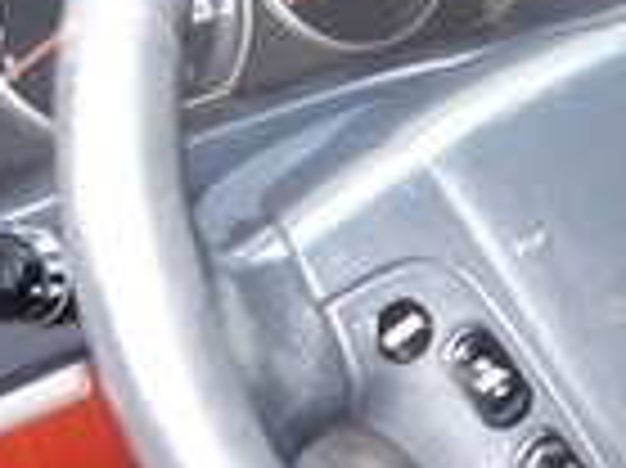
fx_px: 2313
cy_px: 362
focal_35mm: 128
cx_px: 1067
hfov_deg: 14.0
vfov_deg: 11.5
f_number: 1.9
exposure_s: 1/33
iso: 160
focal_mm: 3.6
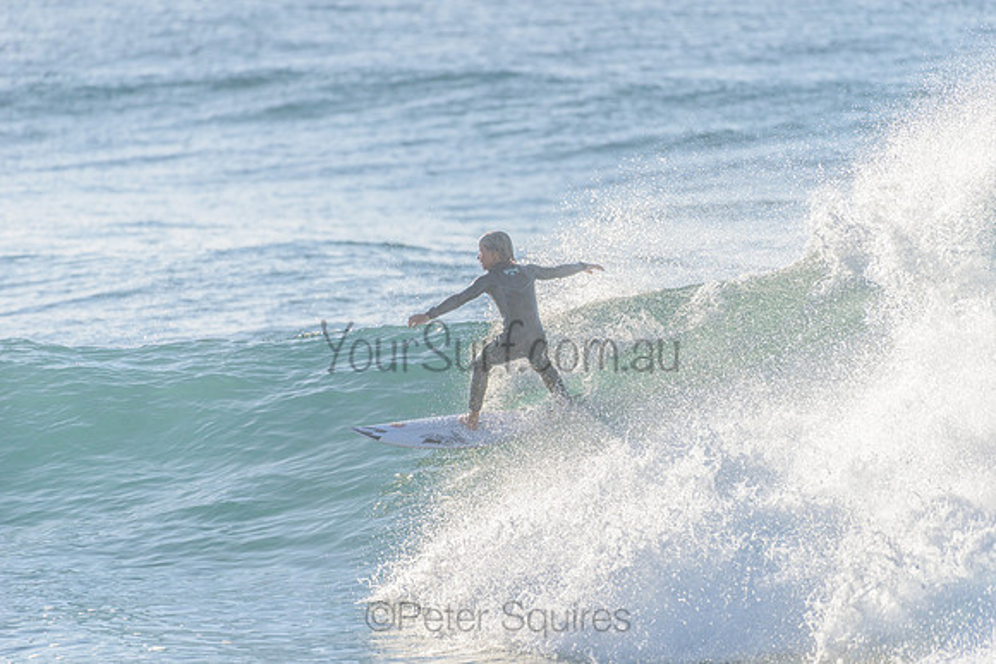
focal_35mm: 500
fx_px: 13836
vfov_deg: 2.8
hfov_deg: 4.1
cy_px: 332
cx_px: 498
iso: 160
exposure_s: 1/2000
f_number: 5.6
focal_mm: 500
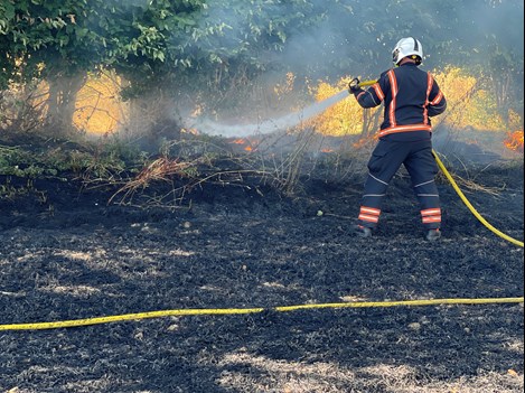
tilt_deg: -7.0
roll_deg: -2.4
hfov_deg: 30.3
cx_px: 262
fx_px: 970
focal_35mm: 64
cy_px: 196
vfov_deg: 22.9
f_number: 2.2
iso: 50
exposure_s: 1/121
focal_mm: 7.5
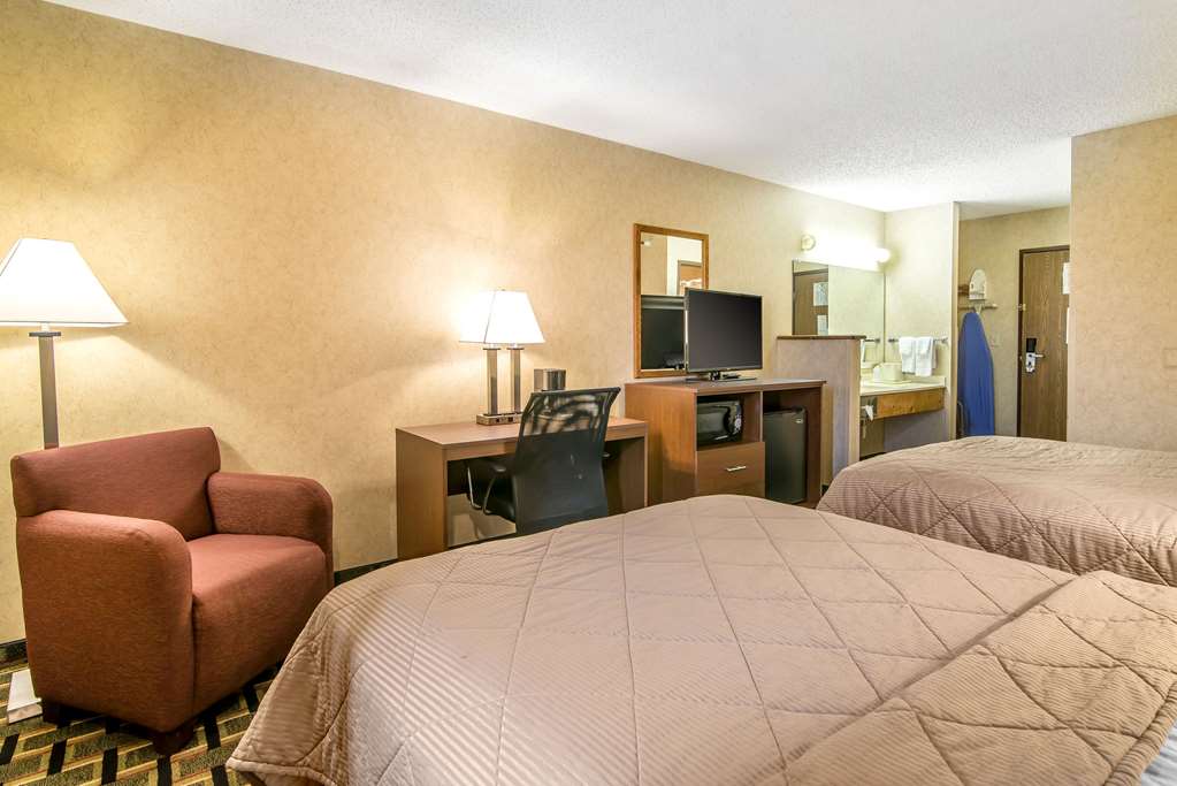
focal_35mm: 16
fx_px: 523
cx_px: 588
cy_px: 393
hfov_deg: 96.7
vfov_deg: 73.8
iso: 400
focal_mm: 16
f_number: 8
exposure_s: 1/6
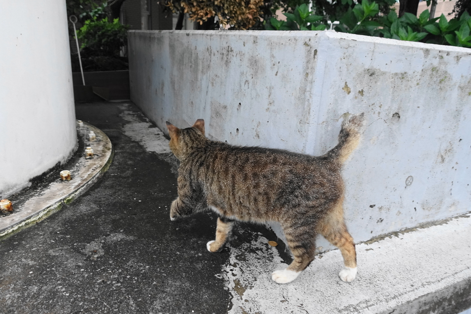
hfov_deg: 73.7
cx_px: 236
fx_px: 314
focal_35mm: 24
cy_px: 157
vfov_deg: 53.1
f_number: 2.8
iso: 640
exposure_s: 1/250
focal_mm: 8.8
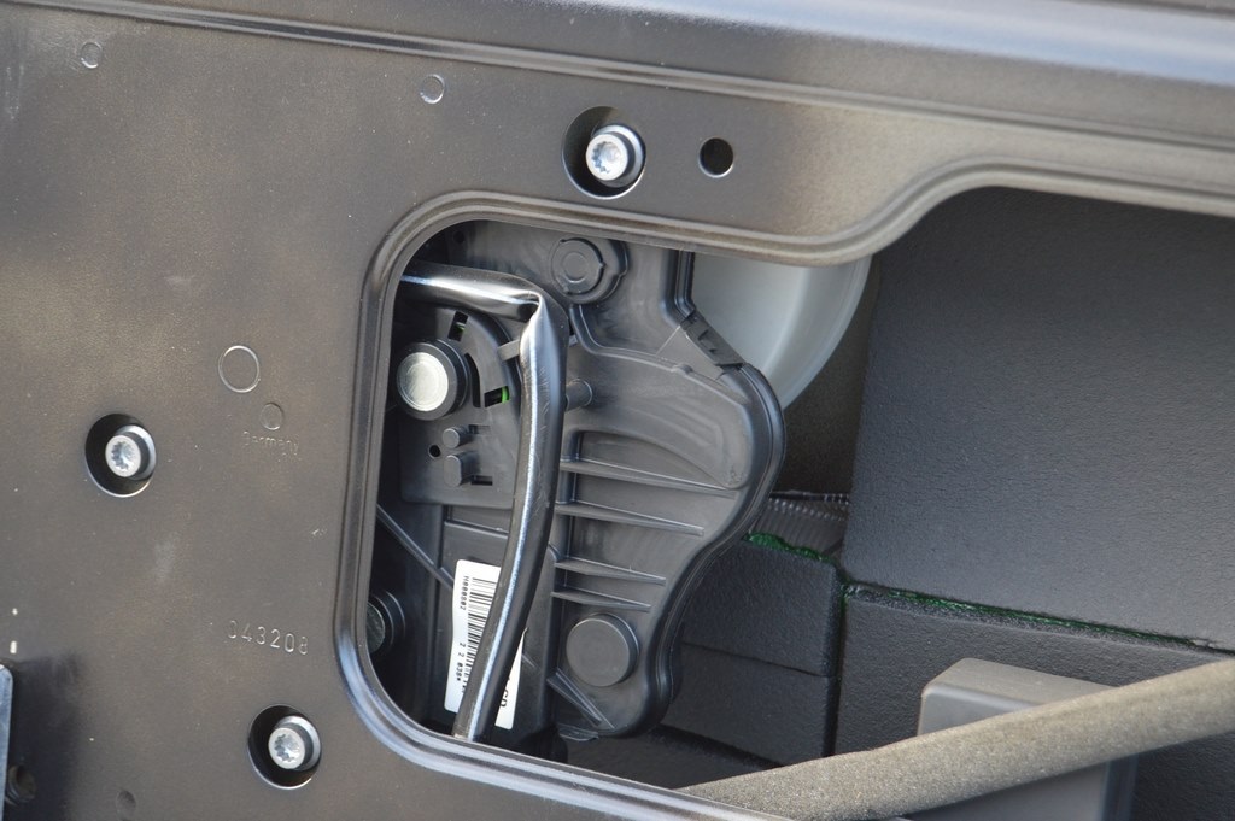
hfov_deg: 24.6
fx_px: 2828
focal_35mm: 82
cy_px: 410
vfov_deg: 16.5
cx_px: 618
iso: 720
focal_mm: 55
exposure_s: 1/60
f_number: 5.6
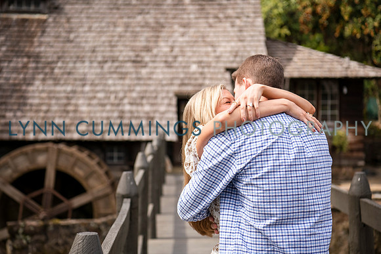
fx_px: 757
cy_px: 124
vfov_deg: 19.1
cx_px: 190
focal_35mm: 72
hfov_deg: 28.2
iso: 500
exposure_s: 1/1600
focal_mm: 70
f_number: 3.5
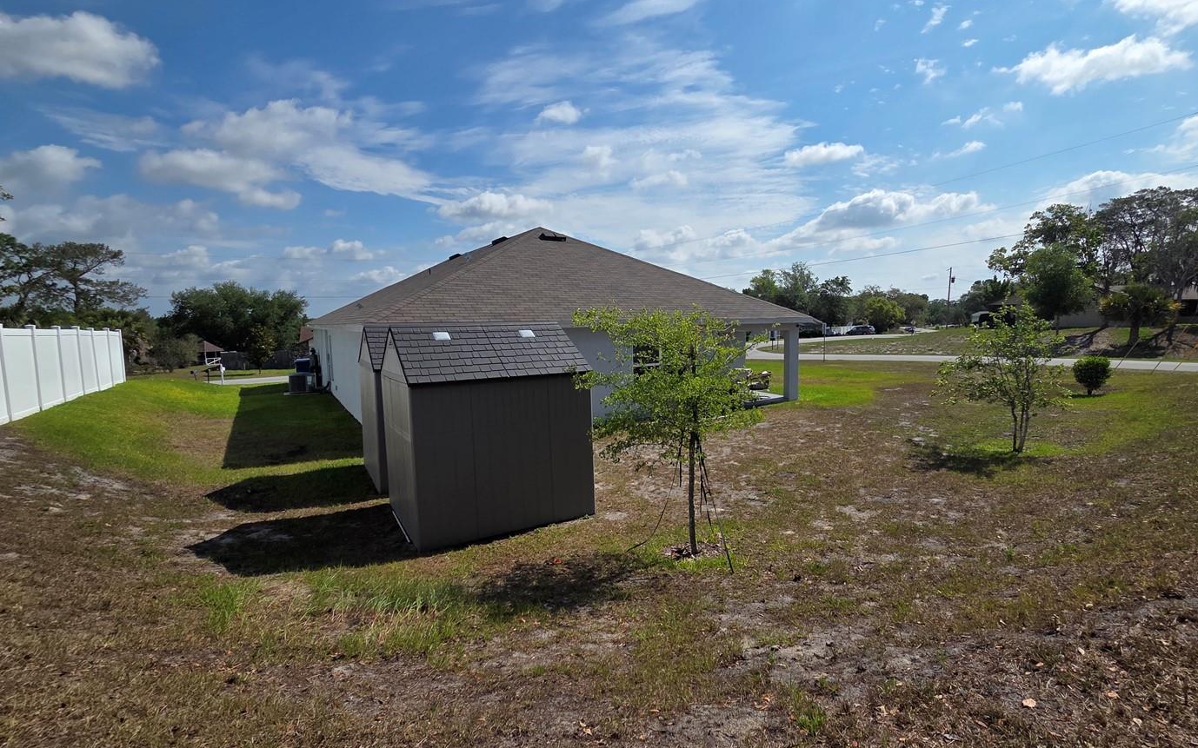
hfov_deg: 97.4
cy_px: 369
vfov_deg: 71.2
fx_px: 522
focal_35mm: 16
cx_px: 668
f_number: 2.2
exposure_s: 1/3935
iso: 50
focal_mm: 2.2
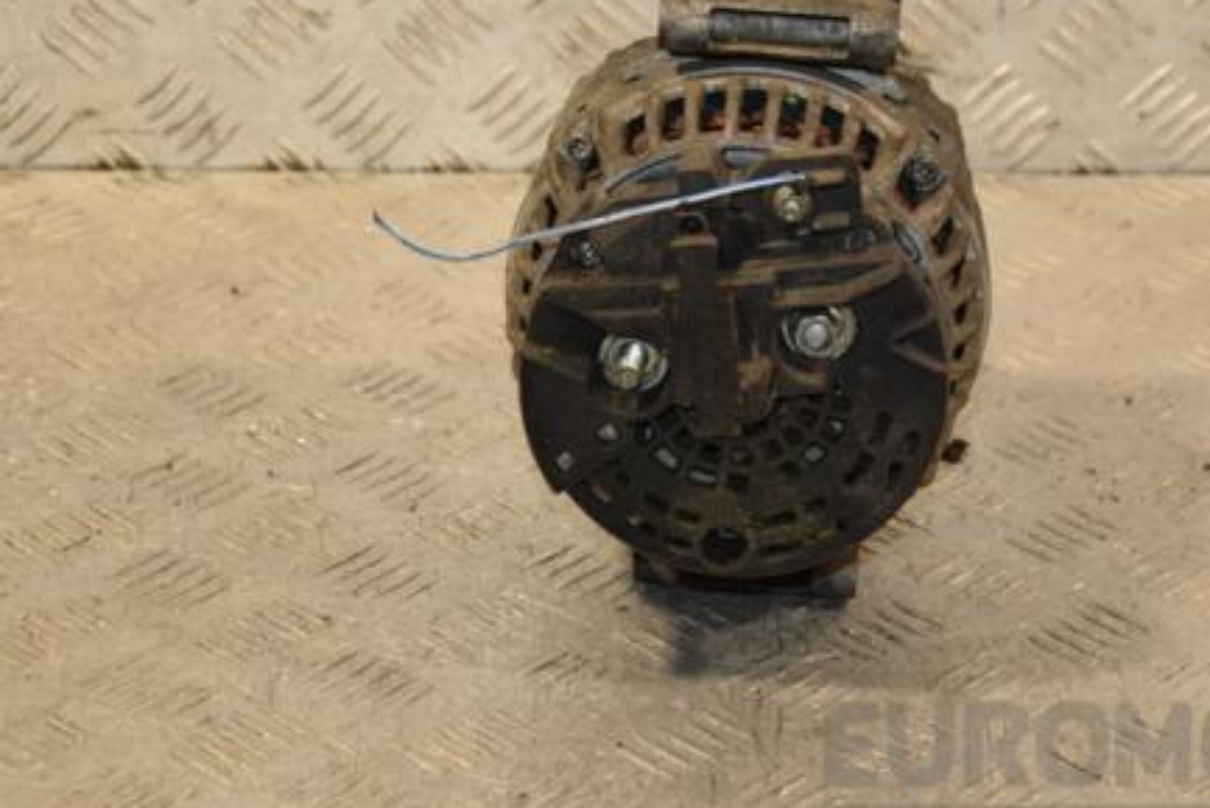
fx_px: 3631
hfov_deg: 18.9
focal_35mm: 108
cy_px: 372
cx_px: 771
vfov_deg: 12.7
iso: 800
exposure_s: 1/160
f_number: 5
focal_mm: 52
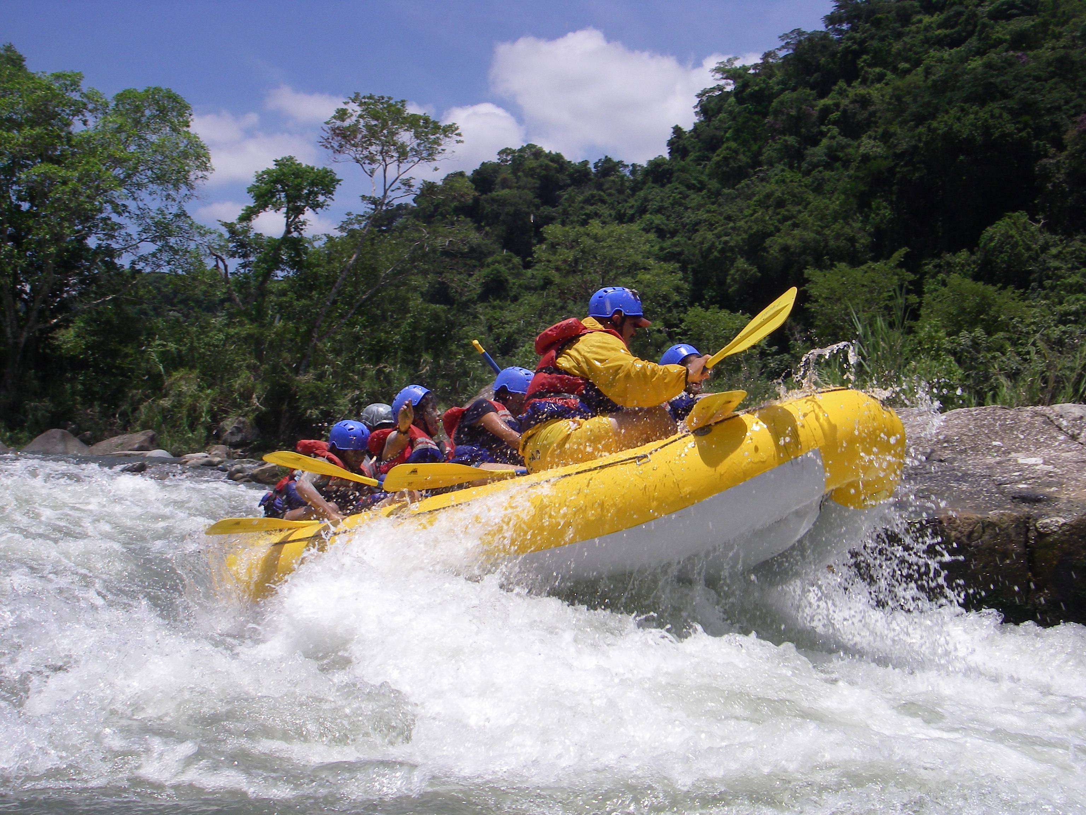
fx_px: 1380
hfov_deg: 42.9
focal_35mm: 44
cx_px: 543
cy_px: 408
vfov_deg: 32.9
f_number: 6.8
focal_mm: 7.3
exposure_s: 1/320
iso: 64
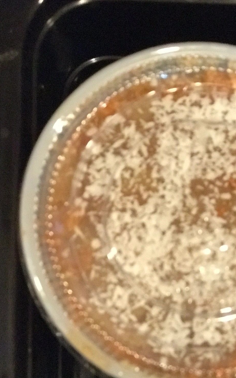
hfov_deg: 15.4
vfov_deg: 24.5
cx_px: 190
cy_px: 261
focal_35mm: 84
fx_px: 864
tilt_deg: -80.9
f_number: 2.8
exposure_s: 1/60
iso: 1250
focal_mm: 6.6
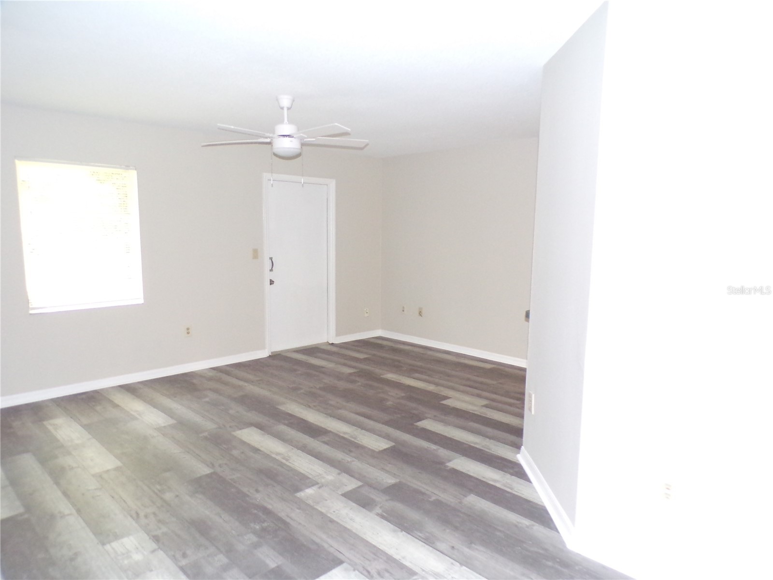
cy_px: 290
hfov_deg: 71.6
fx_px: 536
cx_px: 386
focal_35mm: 24
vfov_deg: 56.8
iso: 500
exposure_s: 1/60
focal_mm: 4.3
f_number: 3
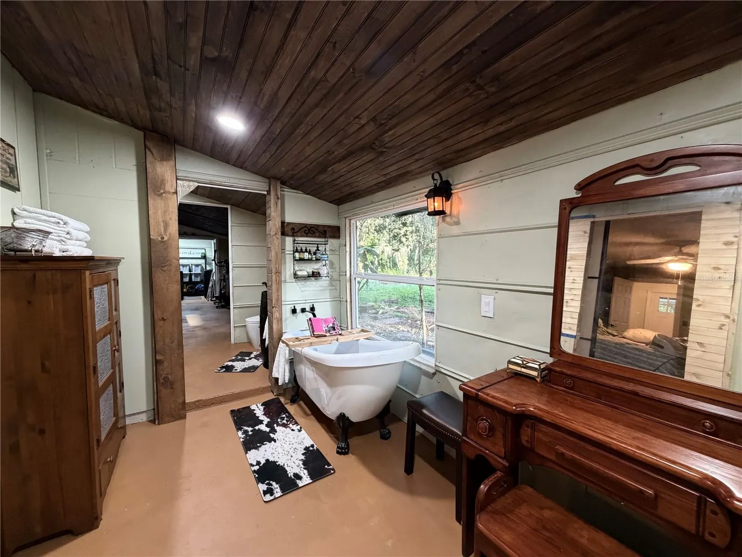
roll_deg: +0.1
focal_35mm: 14
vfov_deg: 85.7
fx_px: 300
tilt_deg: -3.4
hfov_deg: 102.1
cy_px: 278
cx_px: 371
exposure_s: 1/60
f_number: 2.2
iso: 400
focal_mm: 2.22
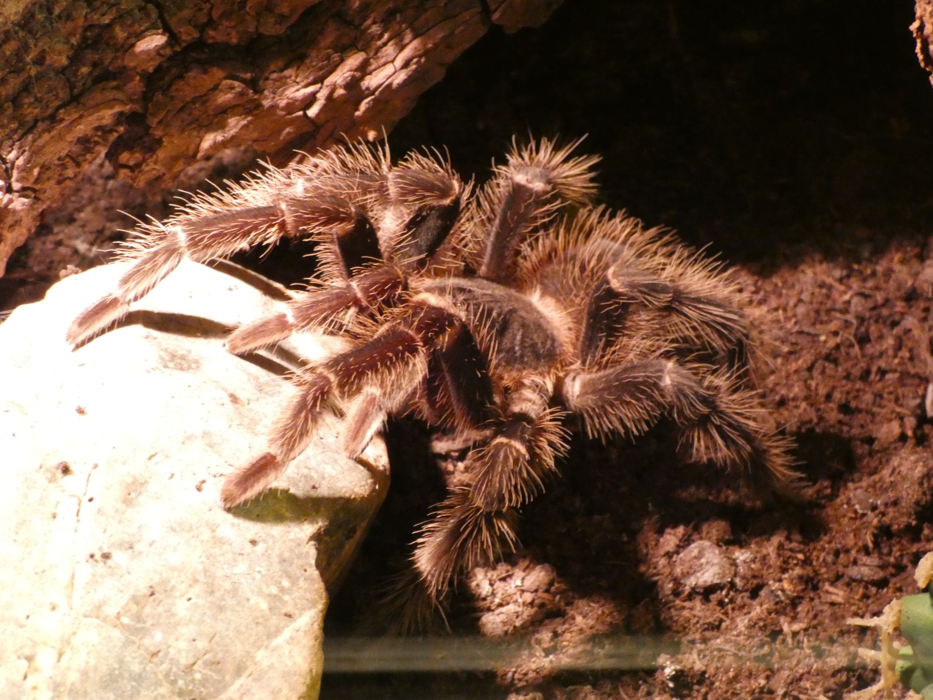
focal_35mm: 122
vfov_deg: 12.1
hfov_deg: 16.1
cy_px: 350
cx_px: 466
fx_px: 3288
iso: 1600
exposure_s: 1/20
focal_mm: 21.9
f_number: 5.1
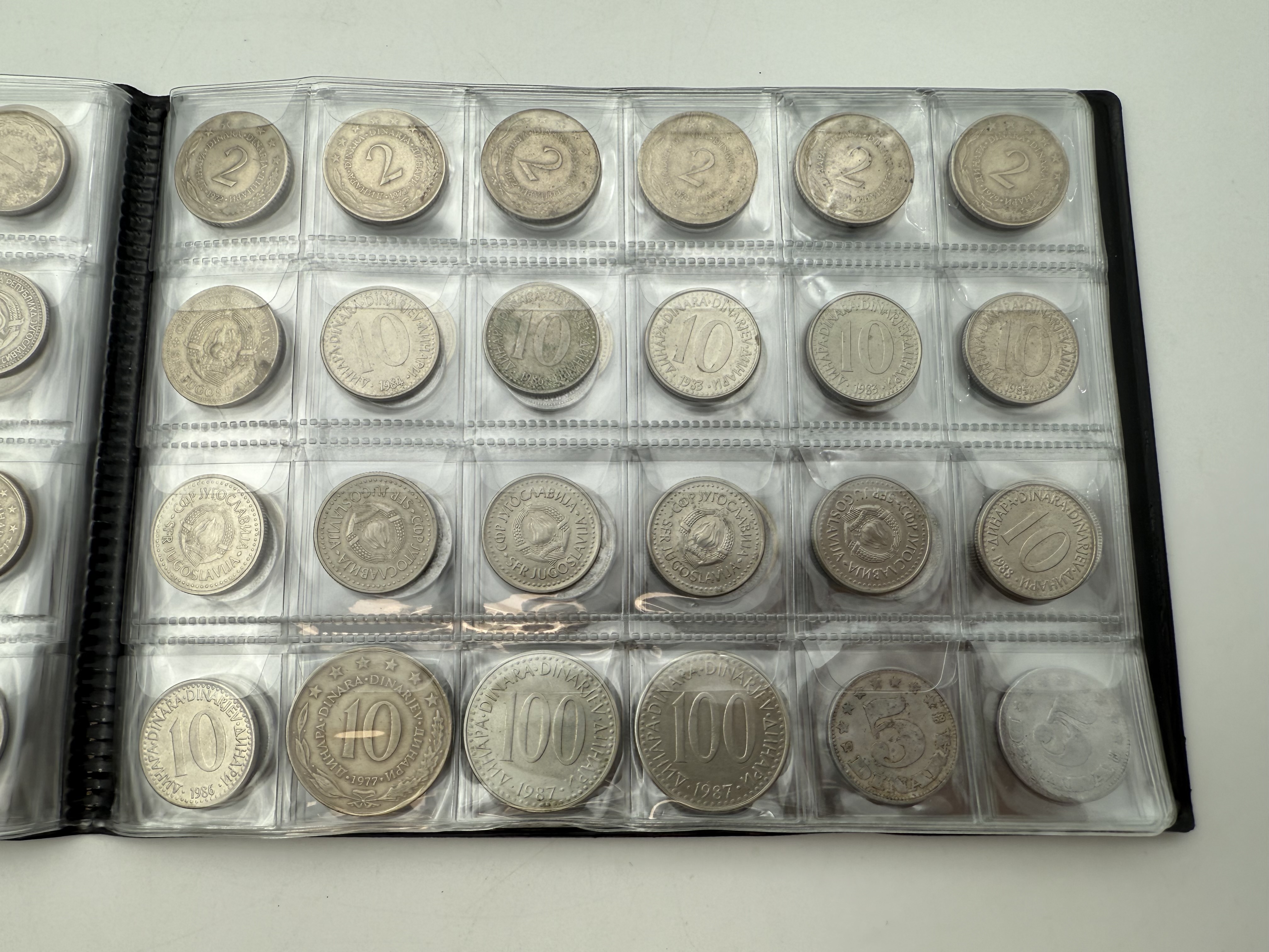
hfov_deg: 71.6
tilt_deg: -82.0
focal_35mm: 24
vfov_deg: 56.8
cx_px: 634
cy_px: 476
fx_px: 880
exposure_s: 1/261
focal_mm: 2.22
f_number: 2.2
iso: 40
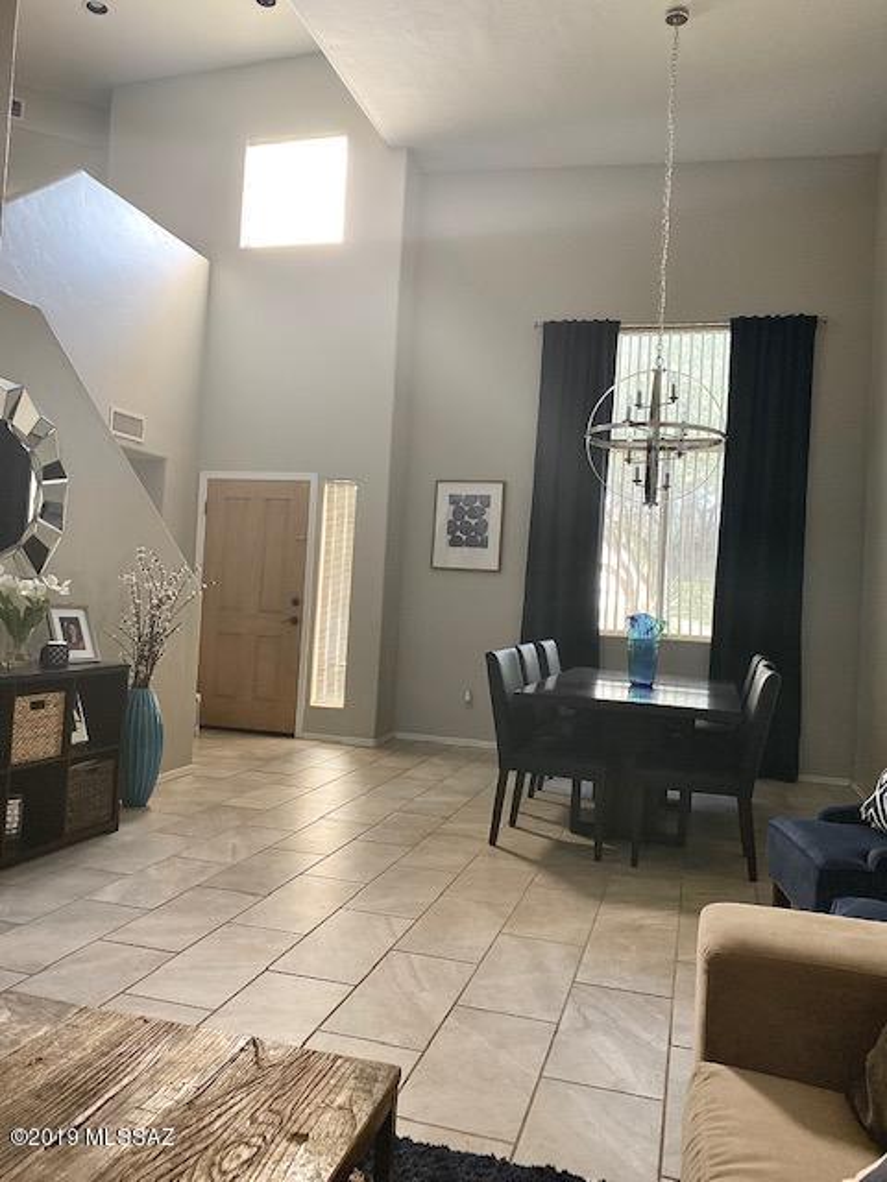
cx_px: 444
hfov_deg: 53.1
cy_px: 591
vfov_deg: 67.3
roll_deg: -3.2
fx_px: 888
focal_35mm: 26
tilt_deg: +2.6
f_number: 1.8
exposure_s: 1/60
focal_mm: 4.25
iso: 250
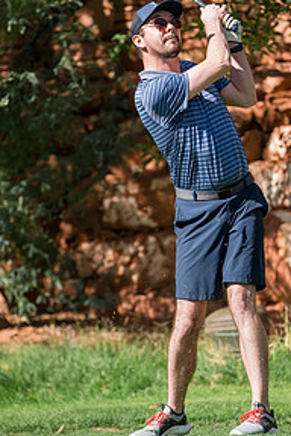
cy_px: 164
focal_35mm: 192
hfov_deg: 7.2
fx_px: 2328
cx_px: 189
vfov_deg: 10.7
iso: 250
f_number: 2.8
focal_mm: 123
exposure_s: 1/2000
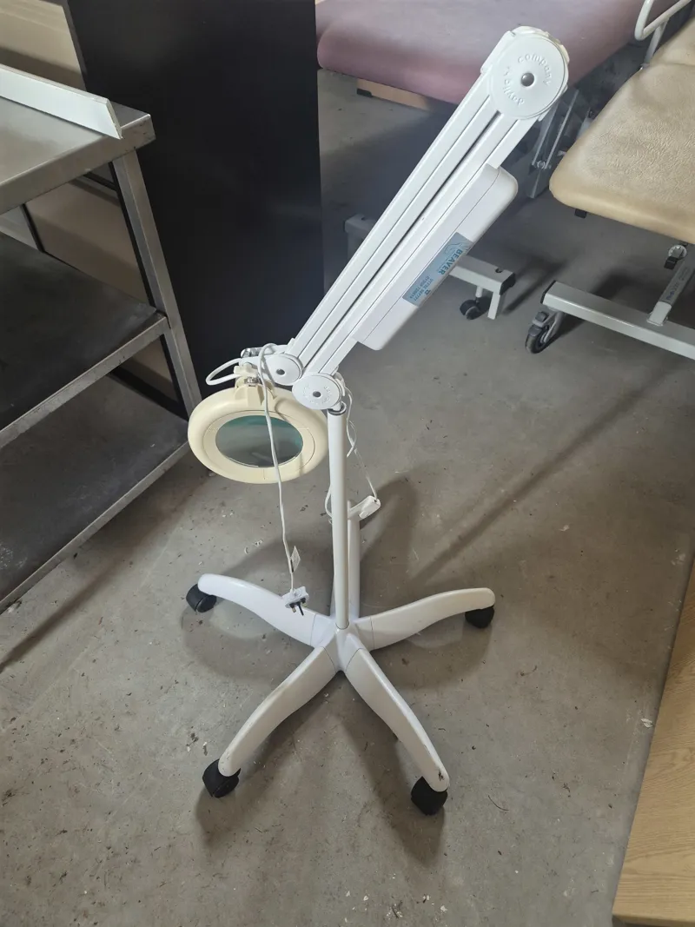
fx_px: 616
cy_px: 464
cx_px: 348
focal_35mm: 23
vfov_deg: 73.9
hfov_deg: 58.9
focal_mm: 5.4
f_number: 1.8
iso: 500
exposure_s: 1/100
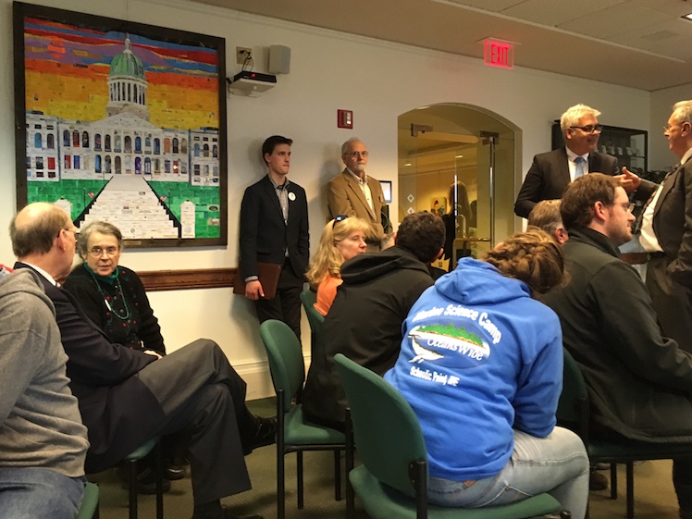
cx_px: 327
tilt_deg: +0.6
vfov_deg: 45.4
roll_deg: +1.3
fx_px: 620
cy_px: 247
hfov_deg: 58.3
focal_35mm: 31
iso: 200
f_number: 2.2
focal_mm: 4.15
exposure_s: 1/30
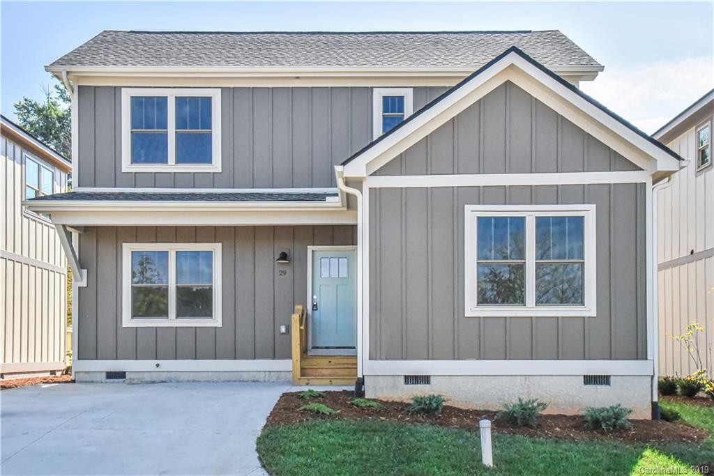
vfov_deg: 37.9
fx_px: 694
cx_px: 357
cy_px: 238
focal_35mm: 35
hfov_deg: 54.4
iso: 4000
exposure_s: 1/320
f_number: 18
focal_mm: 35
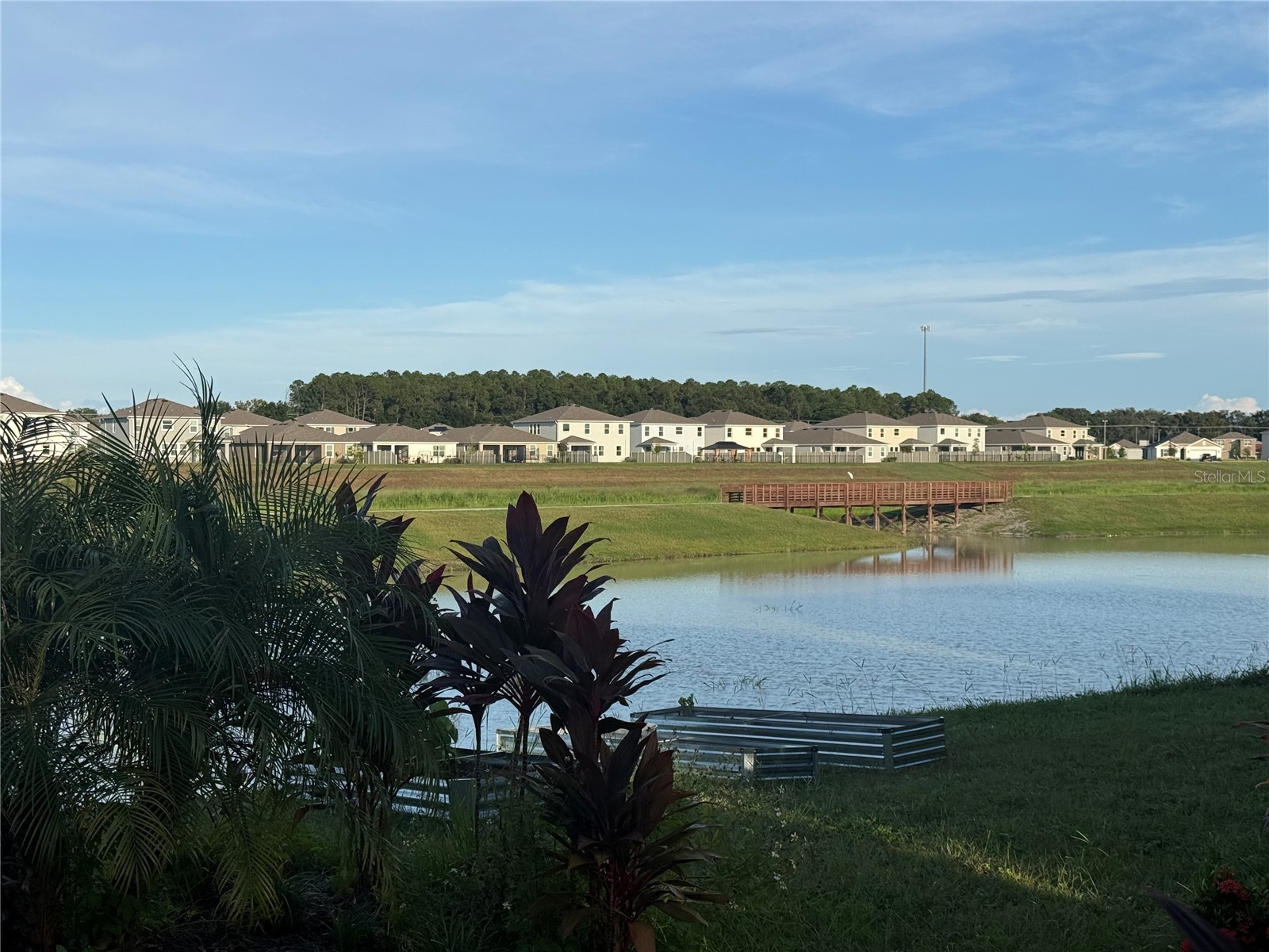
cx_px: 634
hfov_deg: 39.7
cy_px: 476
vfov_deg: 30.3
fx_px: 1760
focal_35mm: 48
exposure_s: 1/4878
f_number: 1.78
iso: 64
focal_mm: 6.76
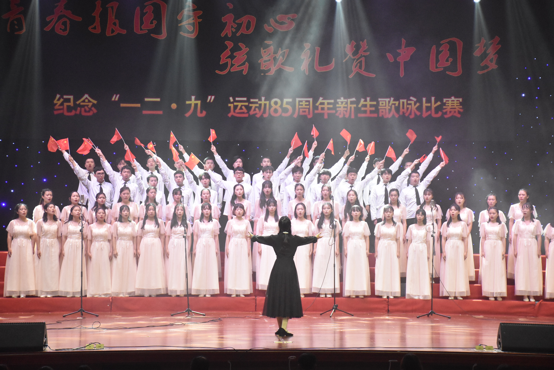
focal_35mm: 99
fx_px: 1525
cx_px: 277
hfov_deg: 20.6
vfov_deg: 13.8
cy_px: 185
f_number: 5
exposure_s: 1/250
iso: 4500
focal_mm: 66
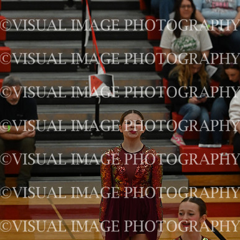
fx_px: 2785
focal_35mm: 355
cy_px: 176
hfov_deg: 4.9
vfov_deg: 4.9
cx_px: 120
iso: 3200
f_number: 4
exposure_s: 1/400
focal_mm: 185
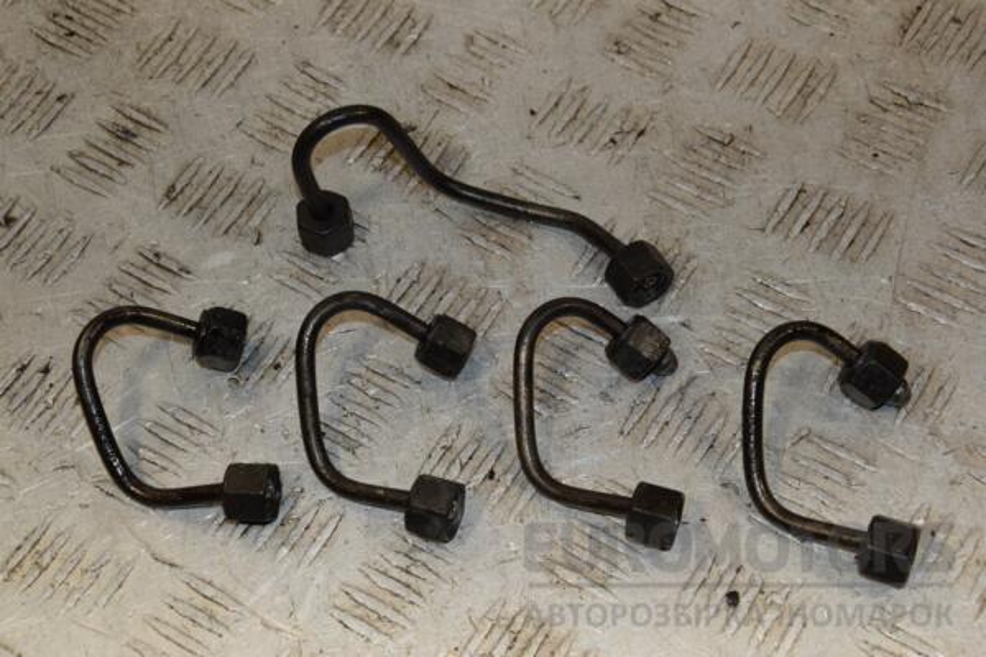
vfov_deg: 17.5
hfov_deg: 26.0
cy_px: 328
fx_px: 2136
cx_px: 493
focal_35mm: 78
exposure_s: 1/200
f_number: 9
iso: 800
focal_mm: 52
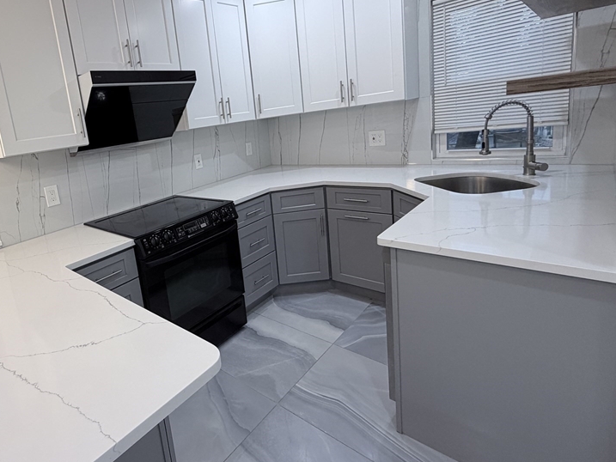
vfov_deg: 65.3
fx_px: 356
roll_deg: +7.5
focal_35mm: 20
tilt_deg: -9.5
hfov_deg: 78.4
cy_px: 184
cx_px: 193
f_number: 2.2
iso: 200
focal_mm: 2.22
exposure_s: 1/120
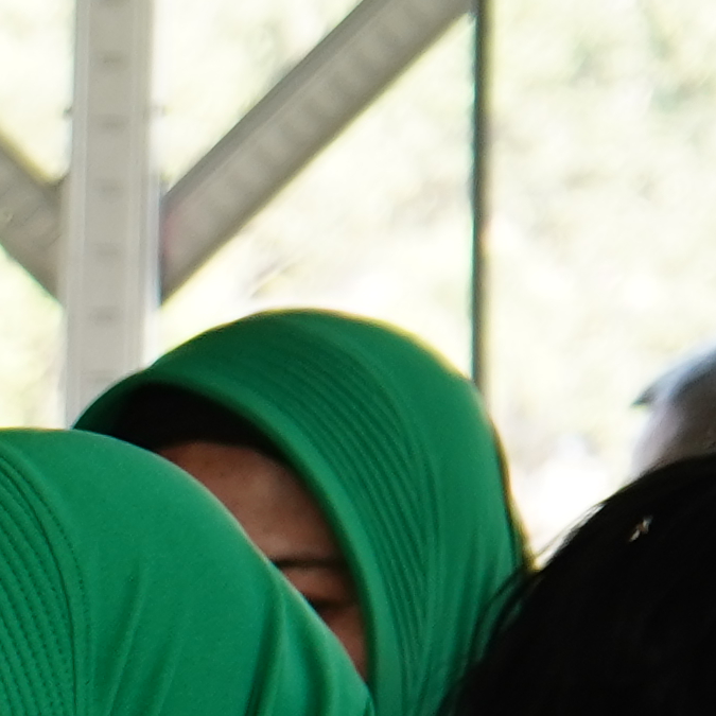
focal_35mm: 370
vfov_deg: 4.7
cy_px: 1517
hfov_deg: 4.6
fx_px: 8659
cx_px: -1112
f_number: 5
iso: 400
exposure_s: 1/125
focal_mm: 49
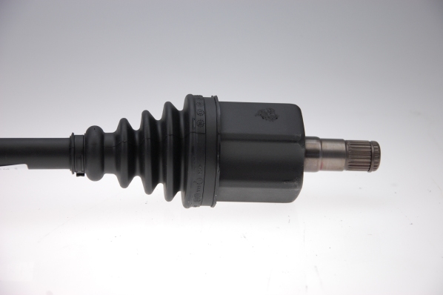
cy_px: 148
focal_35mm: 99
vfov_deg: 13.8
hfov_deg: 20.6
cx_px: 222
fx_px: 1218
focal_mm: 66
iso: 400
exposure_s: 1/500
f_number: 5.3
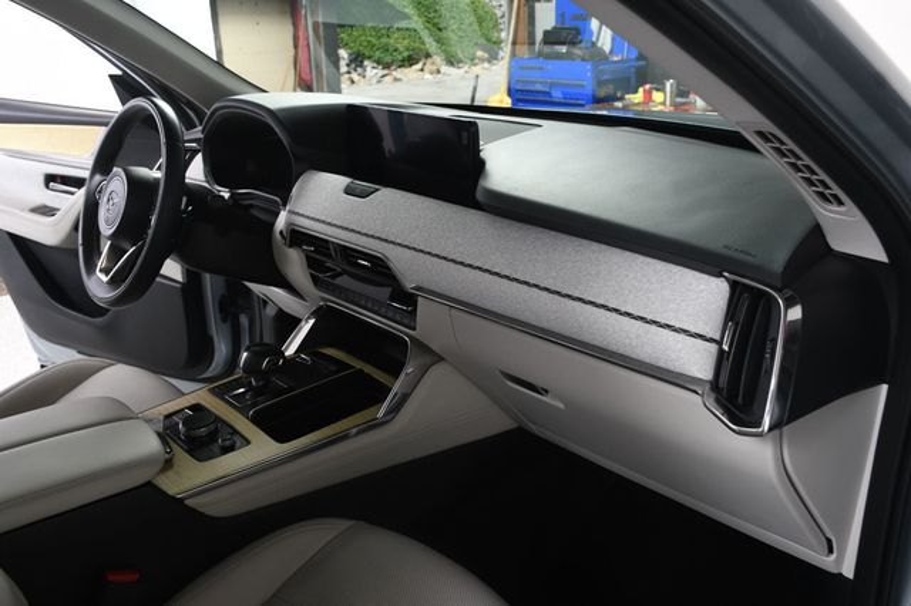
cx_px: 456
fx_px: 860
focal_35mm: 34
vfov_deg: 38.8
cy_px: 303
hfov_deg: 55.8
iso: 100
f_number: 6.3
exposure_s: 1/160
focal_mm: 23
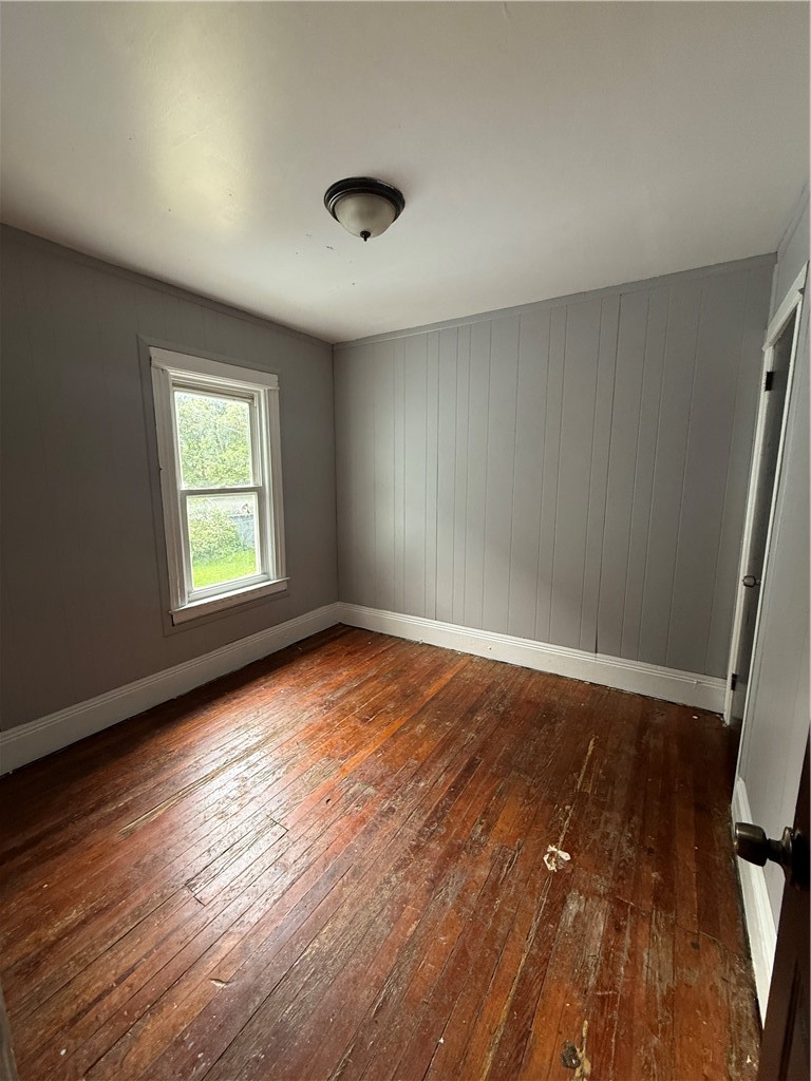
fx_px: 437
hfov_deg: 85.7
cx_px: 406
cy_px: 540
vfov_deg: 102.1
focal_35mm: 14
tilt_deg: -8.4
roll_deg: +0.4
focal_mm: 2.22
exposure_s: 1/99
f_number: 2.2
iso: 320
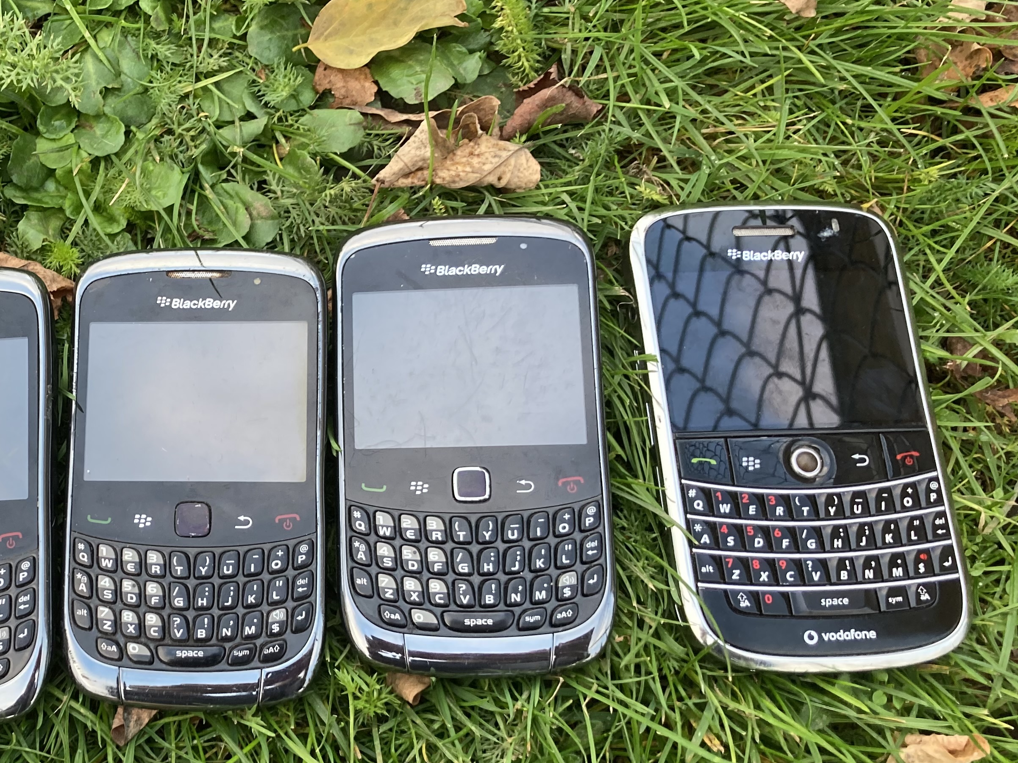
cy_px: 525
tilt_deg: -77.1
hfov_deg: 38.5
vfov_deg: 30.6
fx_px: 1382
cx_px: 169
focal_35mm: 47
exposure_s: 1/114
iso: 80
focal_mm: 3.99
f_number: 1.8
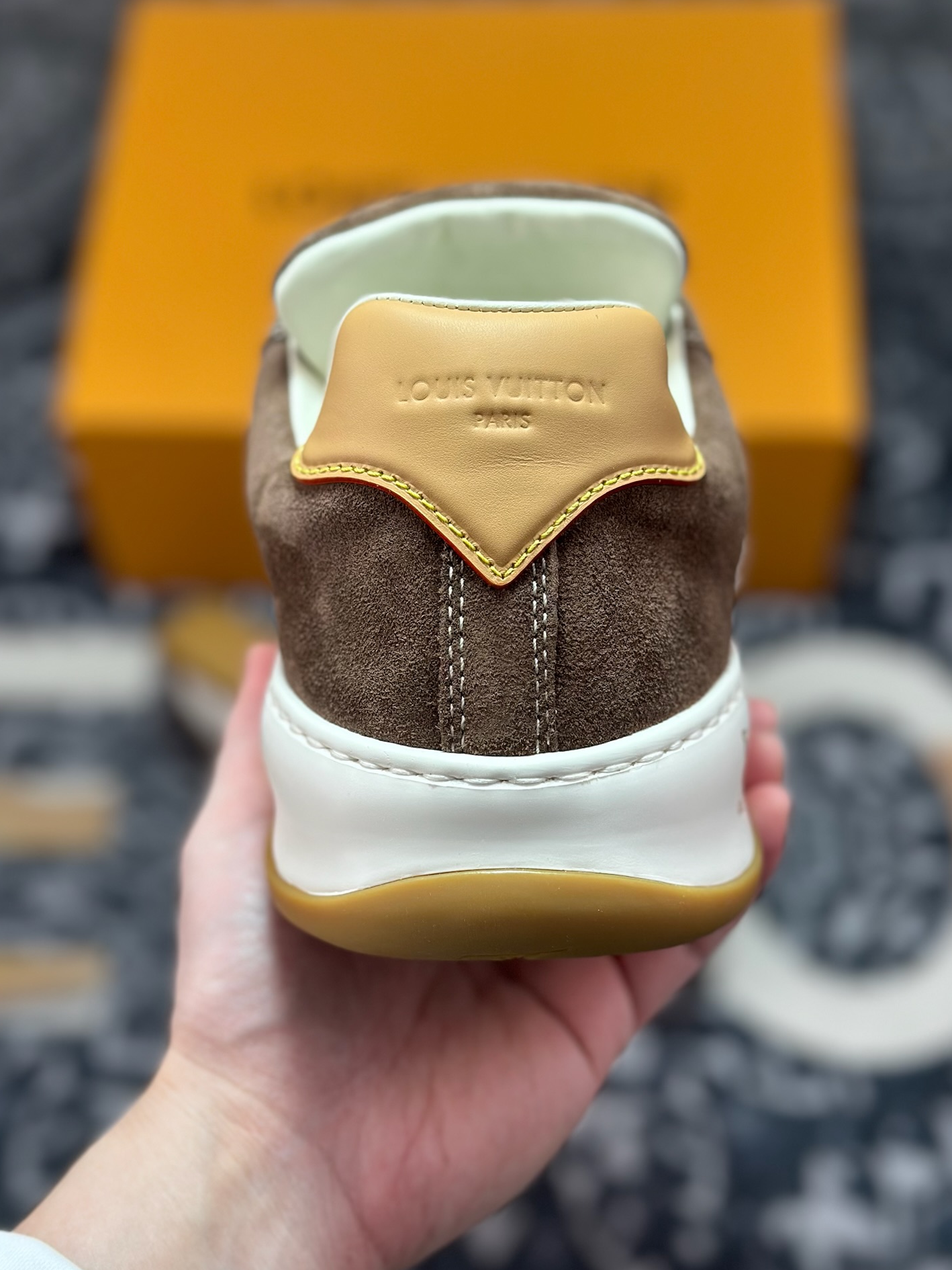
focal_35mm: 52
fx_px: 1906
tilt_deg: -58.3
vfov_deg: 36.8
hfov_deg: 28.0
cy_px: 649
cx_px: 497
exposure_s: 1/724
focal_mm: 6.86
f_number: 1.78
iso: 80
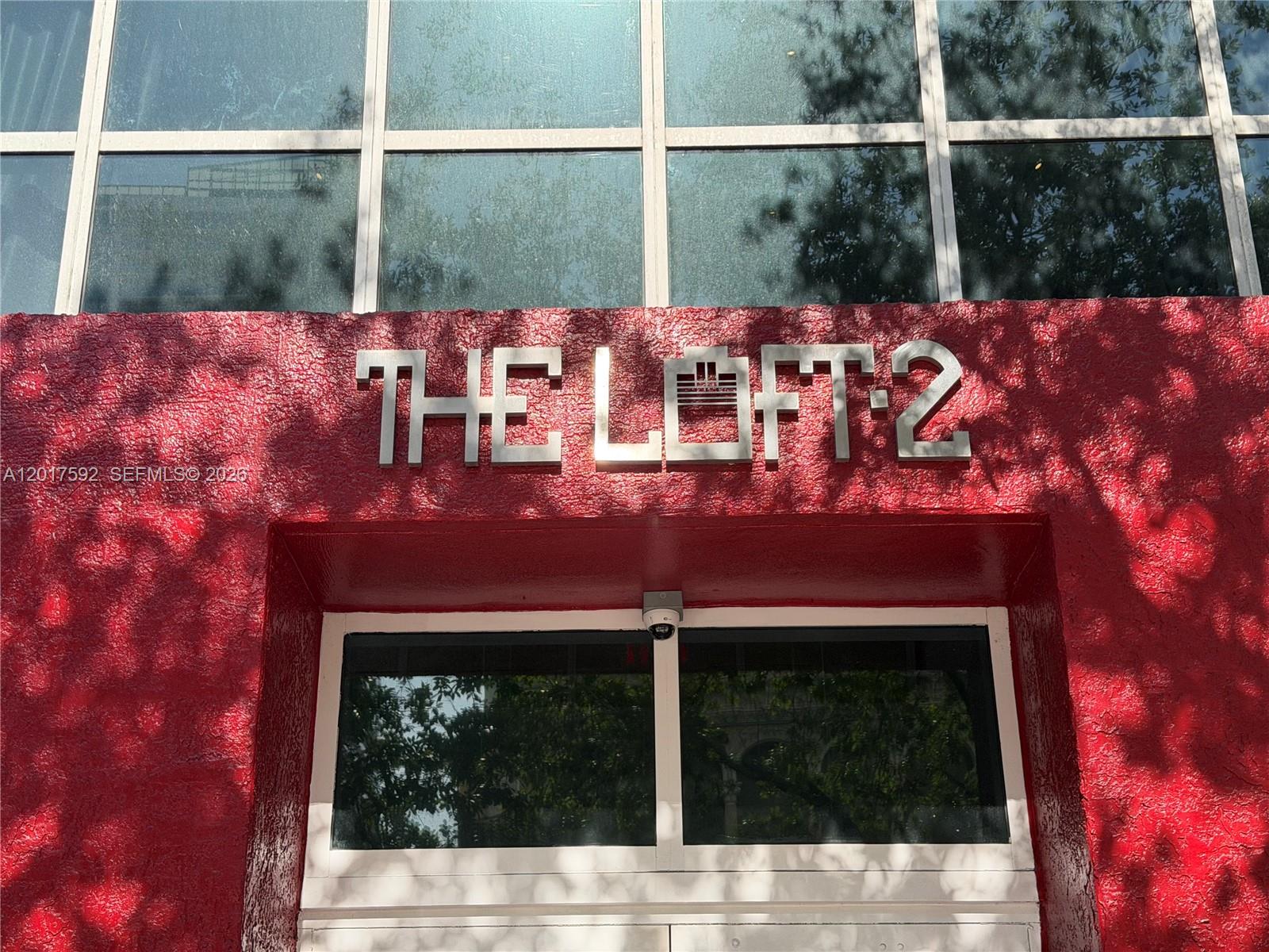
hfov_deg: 39.7
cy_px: 476
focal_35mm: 48
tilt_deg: +23.4
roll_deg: +0.8
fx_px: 1760
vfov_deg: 30.3
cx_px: 634
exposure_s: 1/2415
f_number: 1.78
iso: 100
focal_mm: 6.76
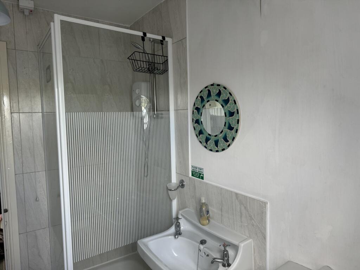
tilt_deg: -2.5
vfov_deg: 56.8
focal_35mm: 24
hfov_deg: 71.6
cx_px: 180
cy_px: 135
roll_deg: +1.3
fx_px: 250
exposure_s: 1/121
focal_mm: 6.76
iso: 160
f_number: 1.78
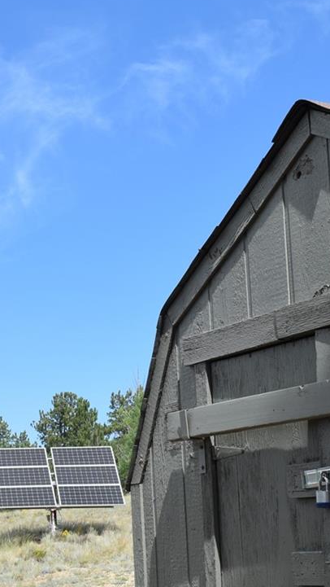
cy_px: 318
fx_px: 1246
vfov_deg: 26.5
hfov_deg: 14.8
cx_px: -13
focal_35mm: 80
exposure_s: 1/320
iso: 200
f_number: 9
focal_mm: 23
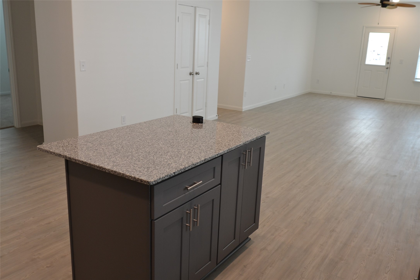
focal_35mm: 30
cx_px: 210
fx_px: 350
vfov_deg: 43.6
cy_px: 140
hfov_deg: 61.9
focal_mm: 20
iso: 400
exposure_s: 1/60
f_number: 3.2
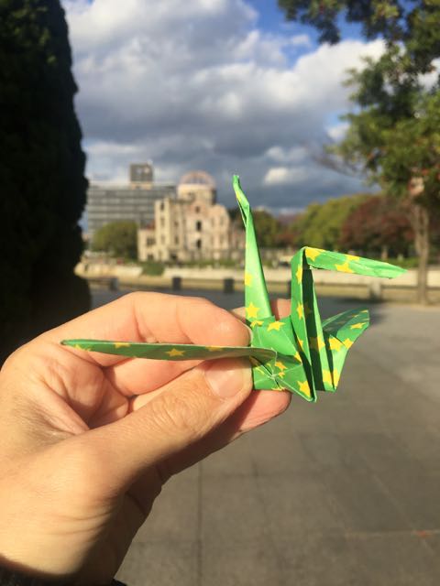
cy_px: 293
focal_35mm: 29
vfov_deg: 61.7
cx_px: 220
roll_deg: +1.5
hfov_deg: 48.2
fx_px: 491
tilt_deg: -4.2
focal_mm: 4.15
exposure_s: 1/1883
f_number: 2.2
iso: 32
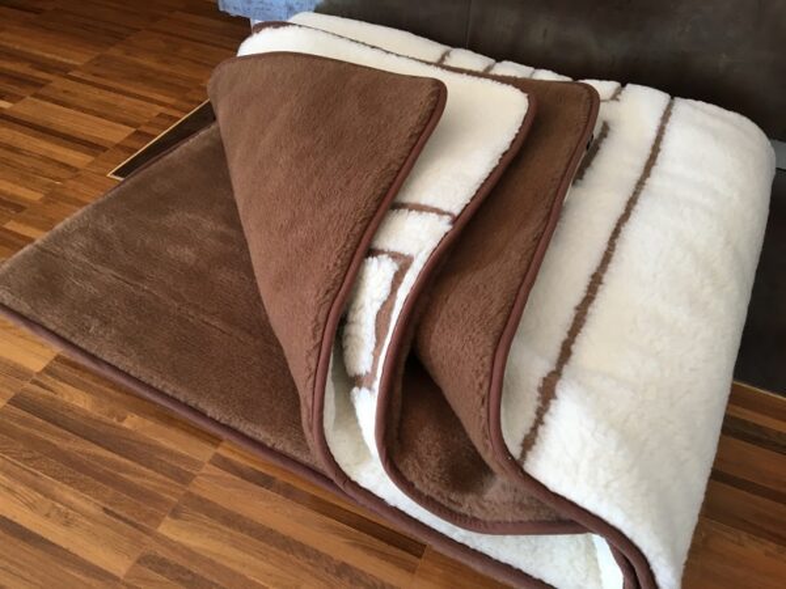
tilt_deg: -45.4
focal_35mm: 29
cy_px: 294
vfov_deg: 48.2
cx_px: 393
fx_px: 658
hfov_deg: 61.7
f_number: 2.2
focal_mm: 4.15
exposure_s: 1/30
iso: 50
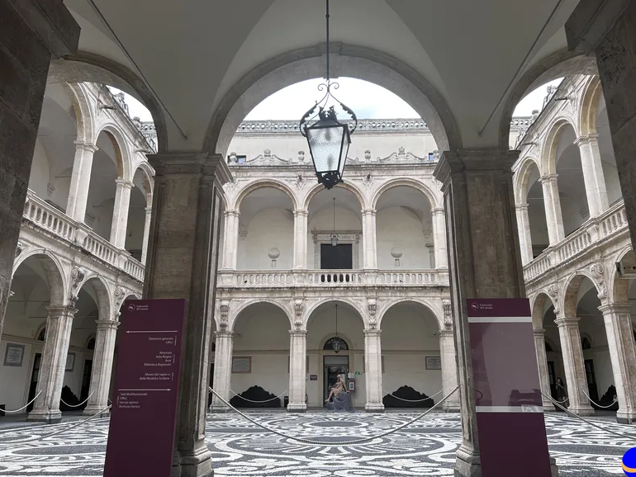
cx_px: 326
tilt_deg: +16.2
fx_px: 496
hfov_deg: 65.3
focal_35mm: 27
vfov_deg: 51.4
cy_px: 244
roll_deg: -0.1
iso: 50
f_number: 1.5
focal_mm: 5.7
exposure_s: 1/917
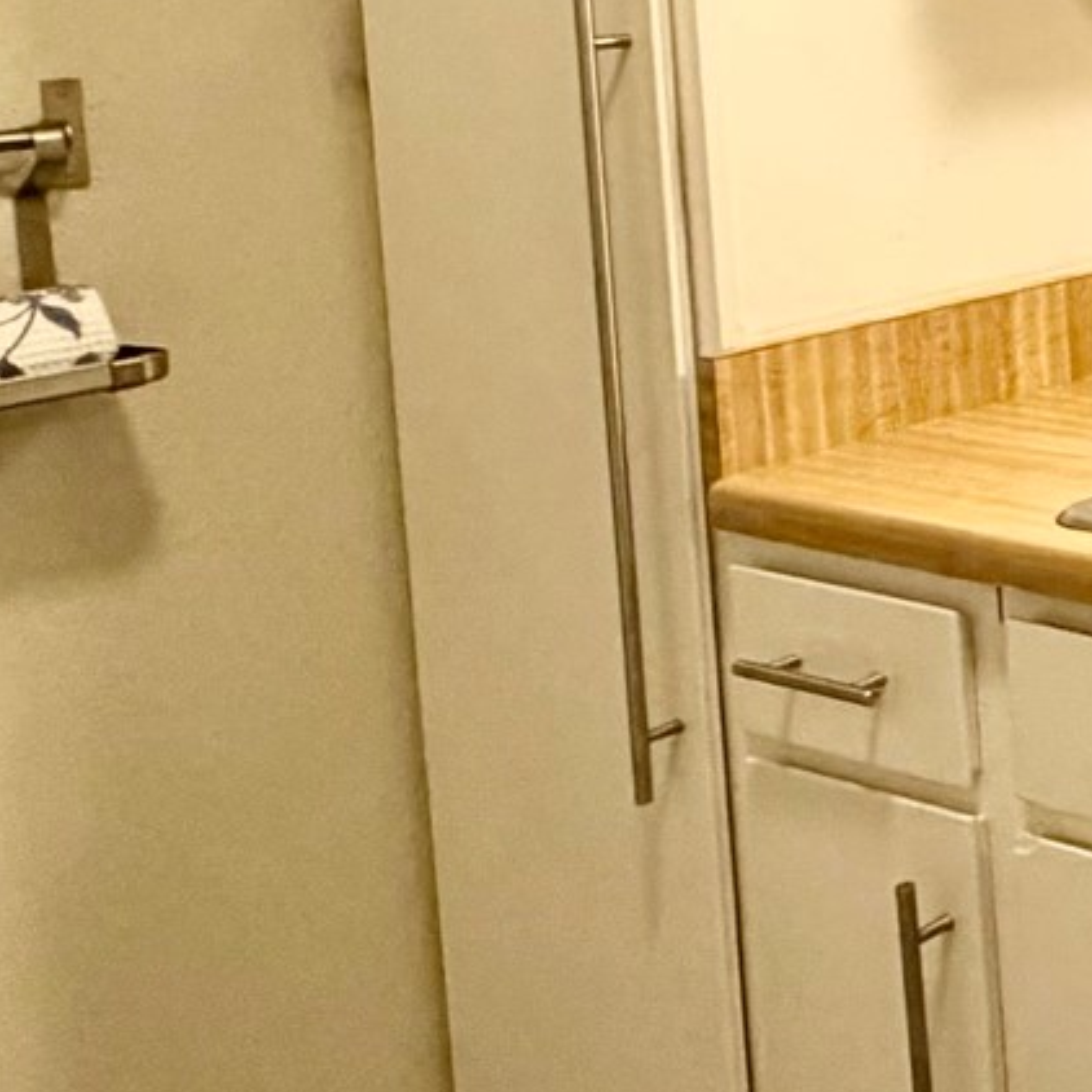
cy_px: 75
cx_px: 1837
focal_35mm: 60
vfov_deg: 27.4
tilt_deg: -5.0
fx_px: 2141
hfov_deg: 21.4
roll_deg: +2.7
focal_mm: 2.22
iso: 320
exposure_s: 1/120
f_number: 2.2
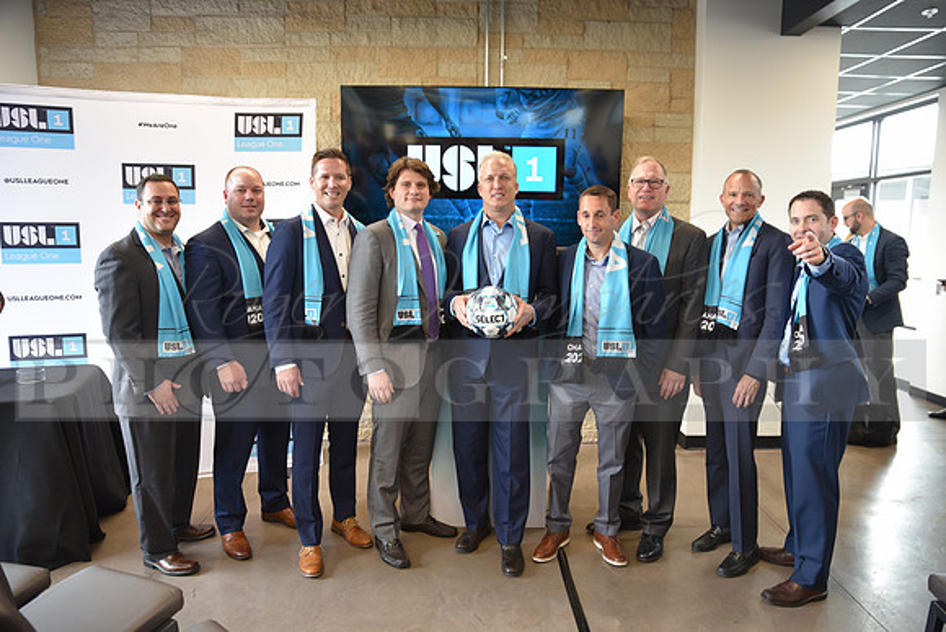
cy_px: 316
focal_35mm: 24
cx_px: 473
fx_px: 631
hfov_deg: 73.7
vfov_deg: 53.2
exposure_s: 1/40
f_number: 2.8
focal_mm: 24
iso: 400
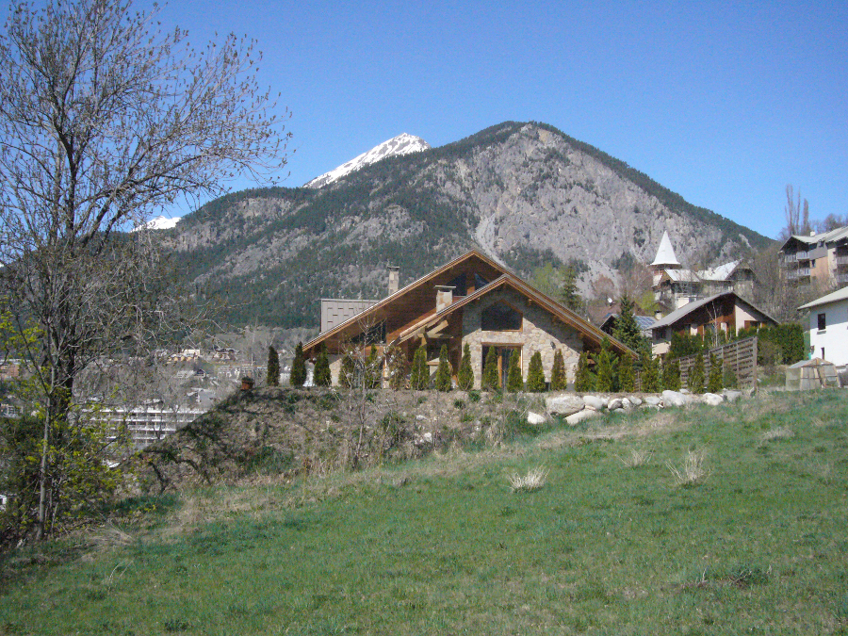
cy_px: 318
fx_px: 1029
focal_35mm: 42
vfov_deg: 34.3
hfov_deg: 44.8
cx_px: 424
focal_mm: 6.9
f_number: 7.1
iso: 400
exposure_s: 1/1300
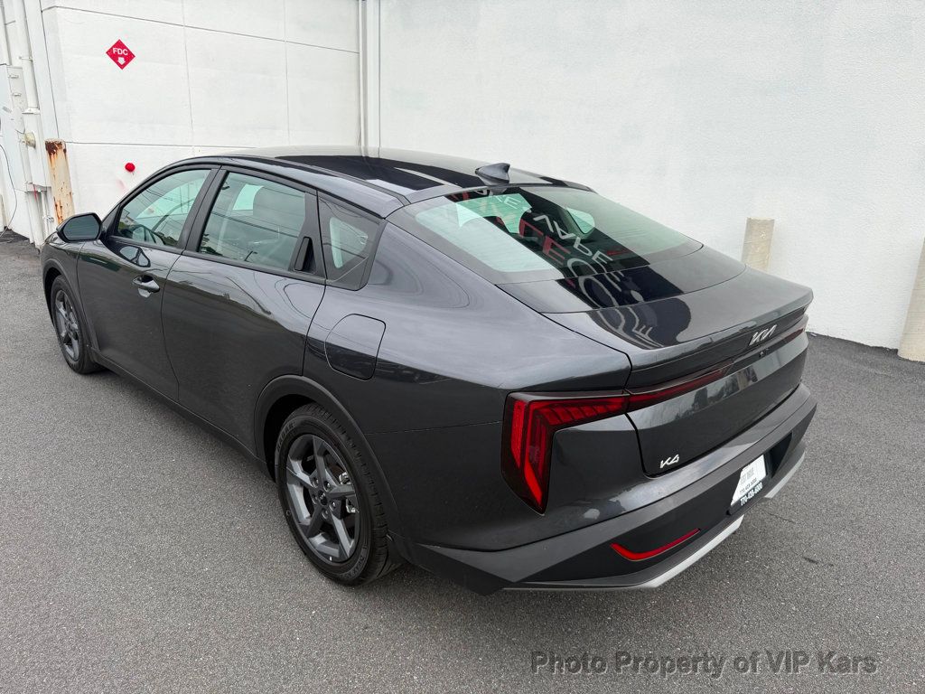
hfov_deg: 71.6
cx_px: 462
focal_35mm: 24
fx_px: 641
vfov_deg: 56.8
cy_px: 347
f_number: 1.78
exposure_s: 1/2445
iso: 80
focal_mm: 6.76
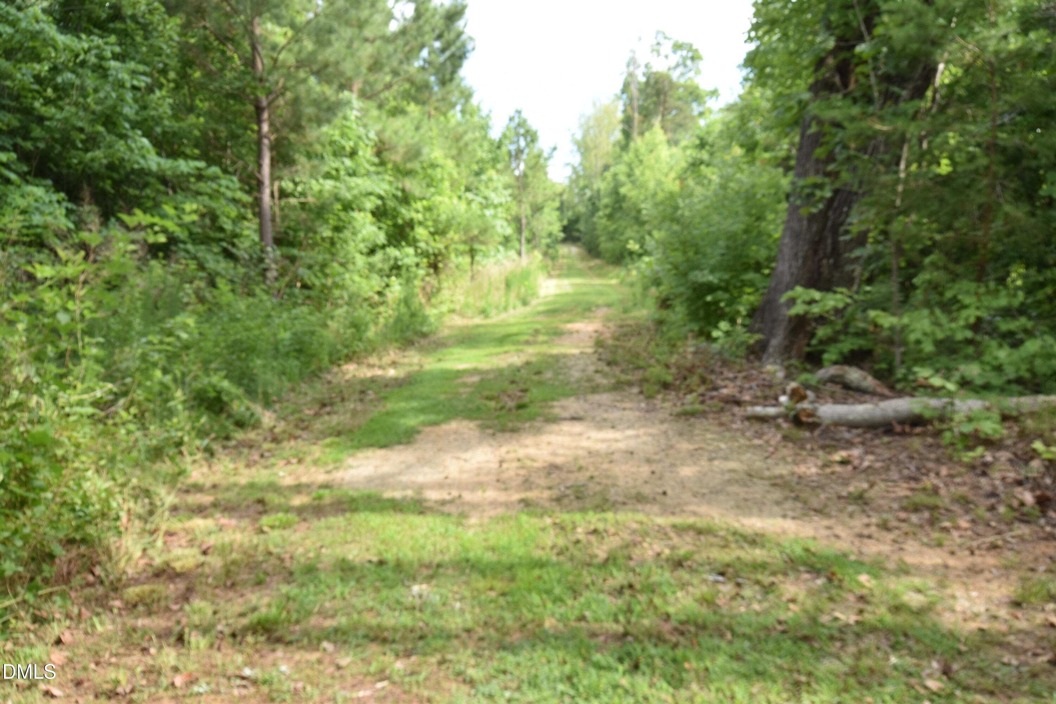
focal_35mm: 33
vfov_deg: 40.0
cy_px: 352
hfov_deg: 57.2
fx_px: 968
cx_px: 528
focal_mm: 22
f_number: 8
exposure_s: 1/250
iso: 280
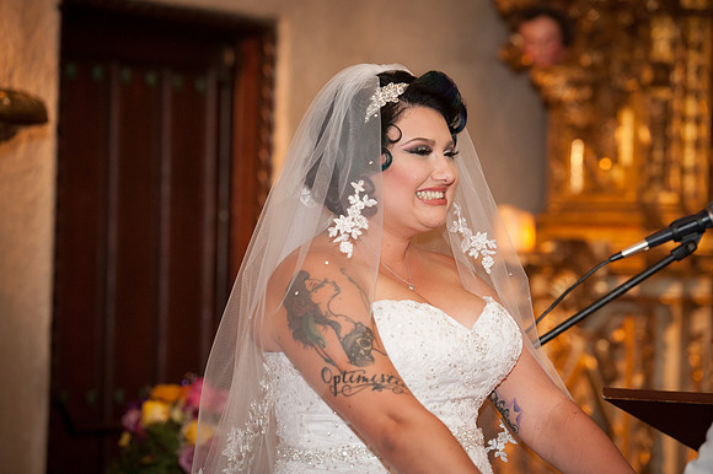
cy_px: 237
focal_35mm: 135
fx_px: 2672
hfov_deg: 15.2
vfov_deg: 10.1
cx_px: 356
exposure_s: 1/100
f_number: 3.5
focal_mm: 135
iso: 2500
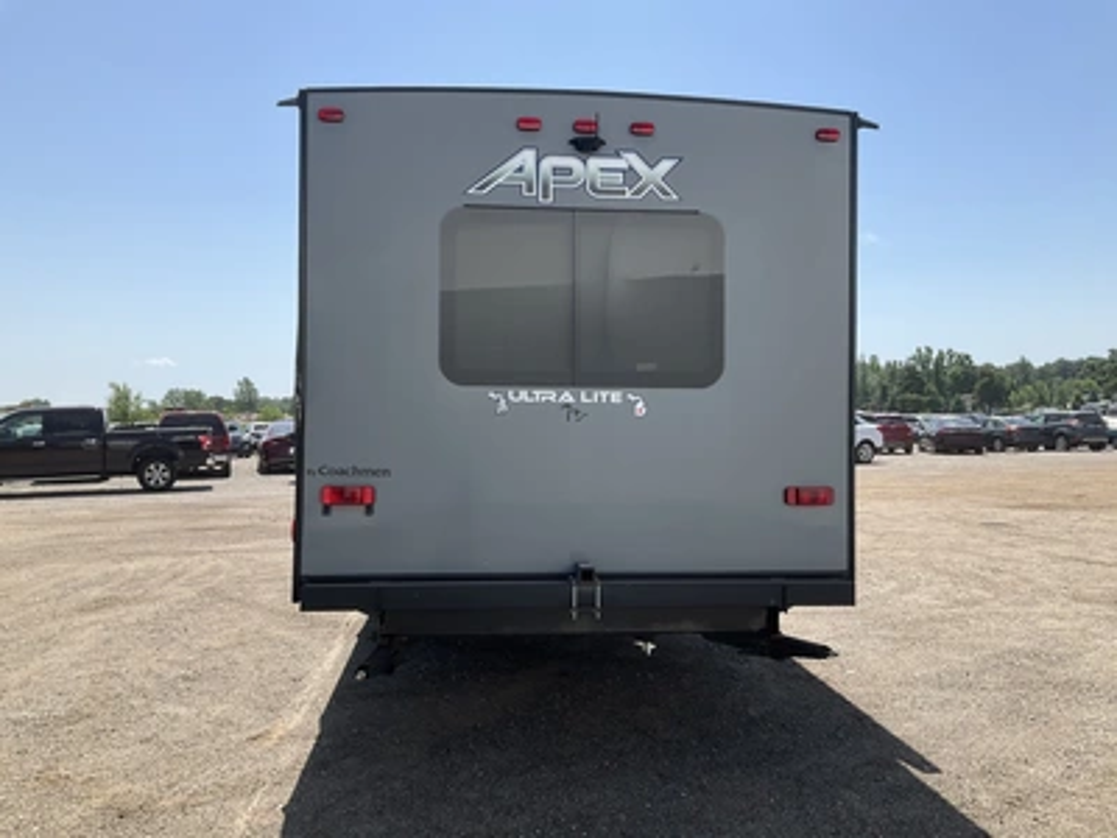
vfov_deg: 48.2
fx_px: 936
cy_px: 419
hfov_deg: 61.7
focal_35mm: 29
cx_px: 558
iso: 25
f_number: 1.8
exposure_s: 1/1675
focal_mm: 3
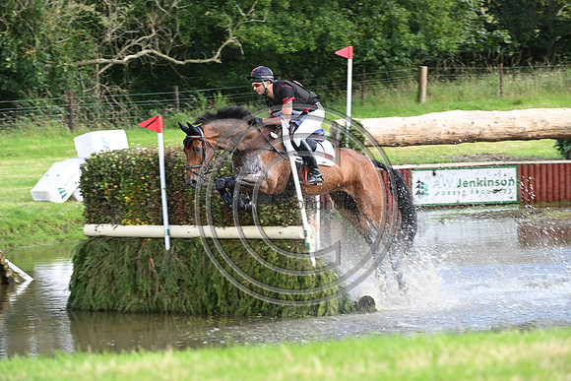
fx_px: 3173
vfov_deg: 6.9
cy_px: 190
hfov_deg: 10.3
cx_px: 286
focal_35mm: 200
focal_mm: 200
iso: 450
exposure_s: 1/160
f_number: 9
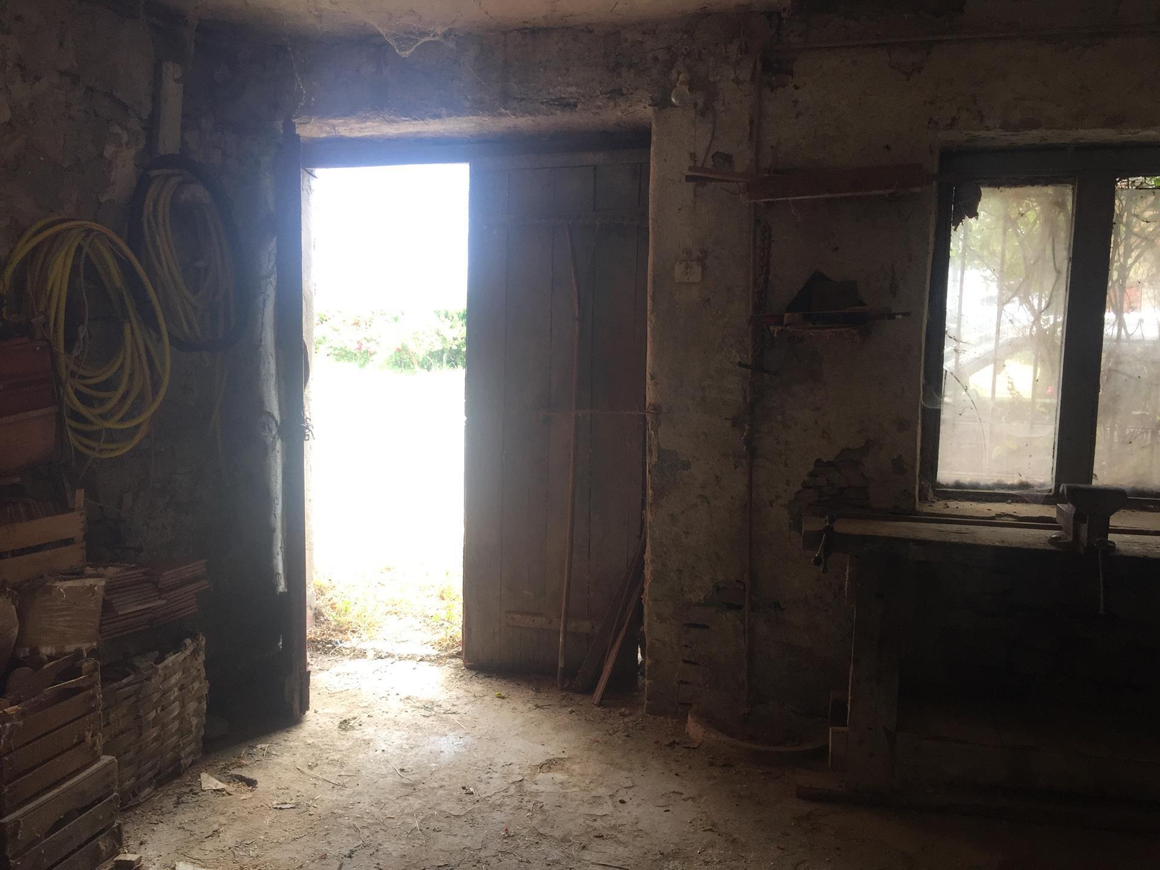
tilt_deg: -6.9
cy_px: 435
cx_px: 580
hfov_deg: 61.7
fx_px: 972
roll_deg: -1.5
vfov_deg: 48.2
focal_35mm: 29
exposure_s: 1/100
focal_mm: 4.15
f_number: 2.2
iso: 50
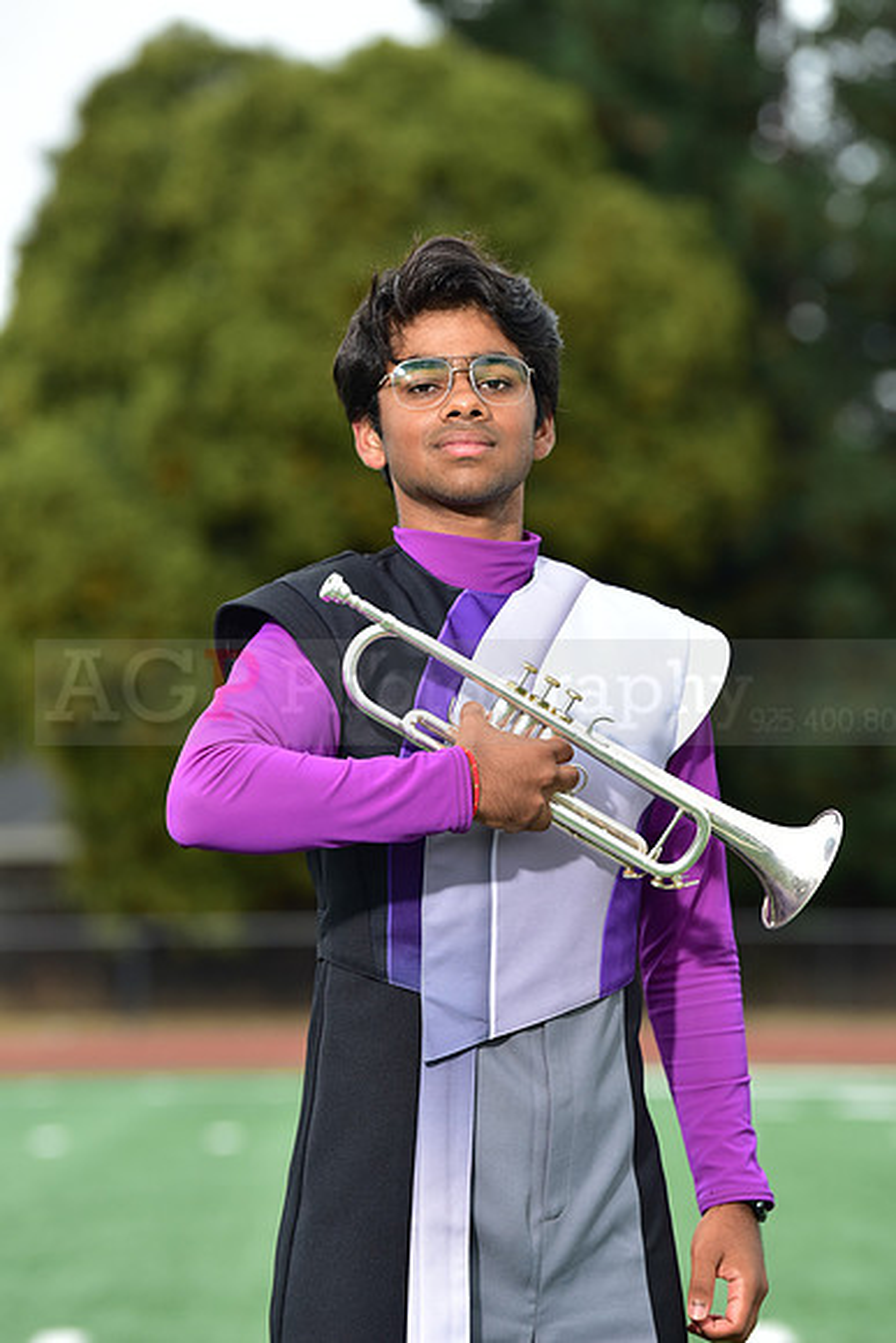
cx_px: 448
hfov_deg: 8.3
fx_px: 6156
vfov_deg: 12.4
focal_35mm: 165
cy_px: 672
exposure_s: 1/160
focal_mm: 165
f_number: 4.5
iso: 500
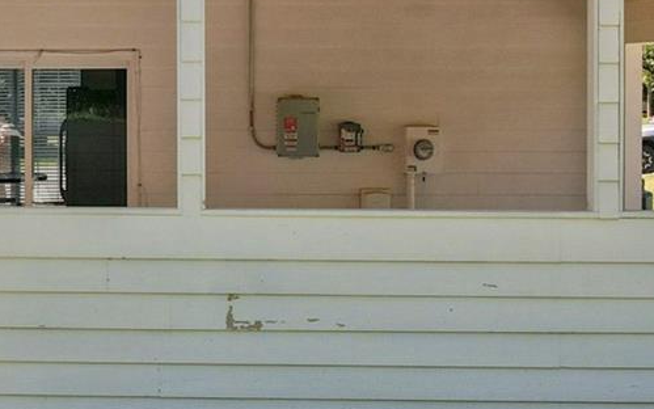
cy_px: 65
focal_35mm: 92
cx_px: -47
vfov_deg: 14.1
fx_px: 1640
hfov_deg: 21.5
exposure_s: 1/180
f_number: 2.8
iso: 100
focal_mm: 8.4
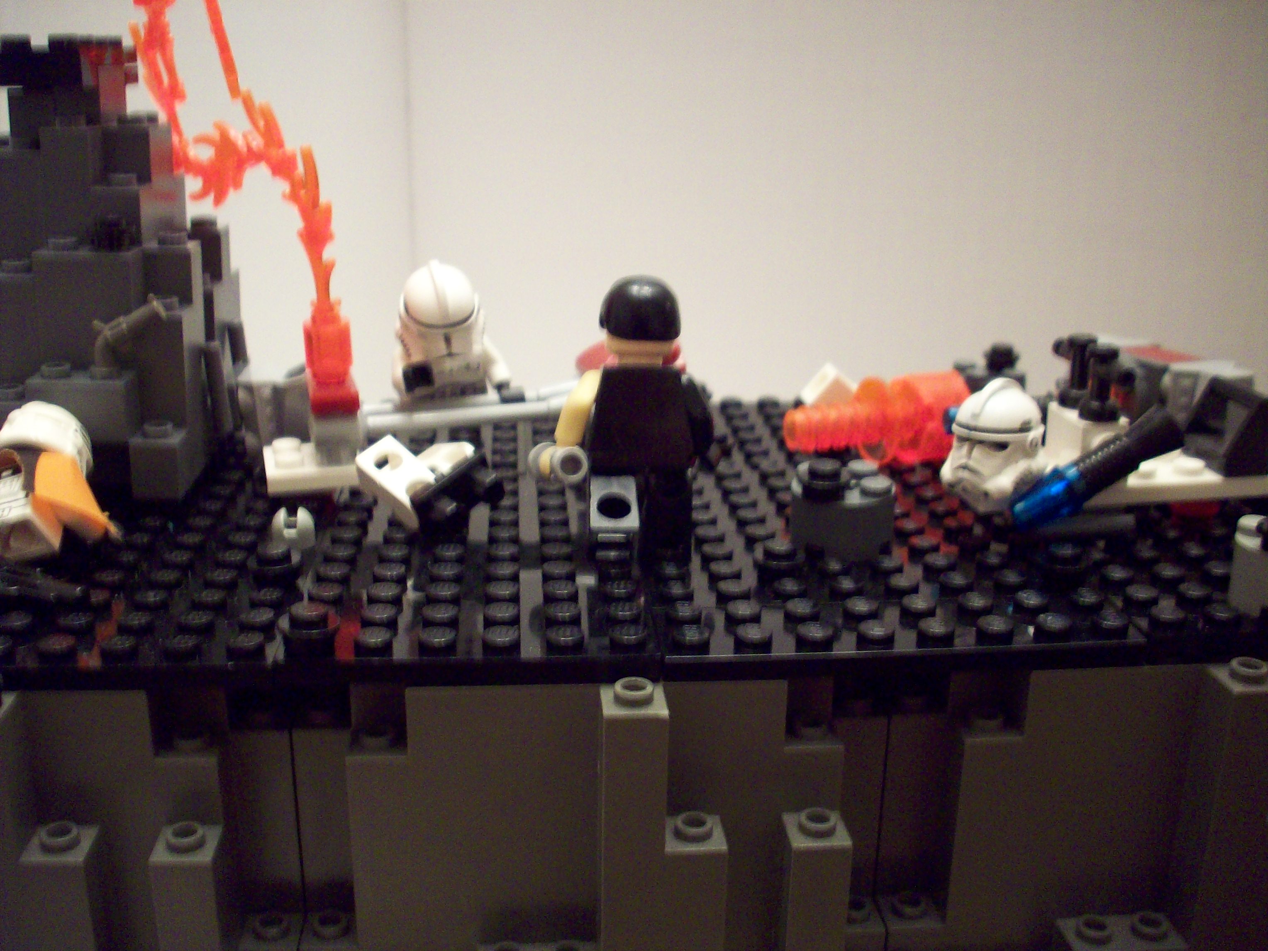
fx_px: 1355
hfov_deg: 50.1
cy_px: 476
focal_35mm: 37
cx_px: 634
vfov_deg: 38.7
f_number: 2.8
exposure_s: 1/8
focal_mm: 6.2
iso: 200
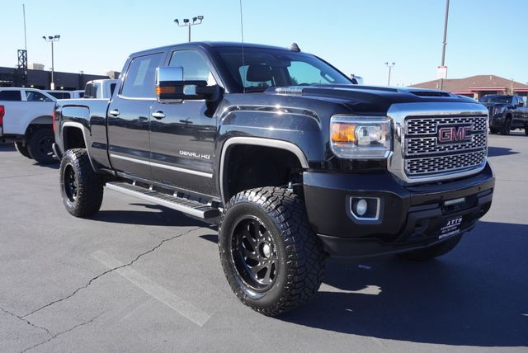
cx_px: 264
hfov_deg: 57.2
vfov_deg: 40.0
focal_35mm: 33
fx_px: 484
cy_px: 176
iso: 100
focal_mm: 22
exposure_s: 1/100
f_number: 7.1
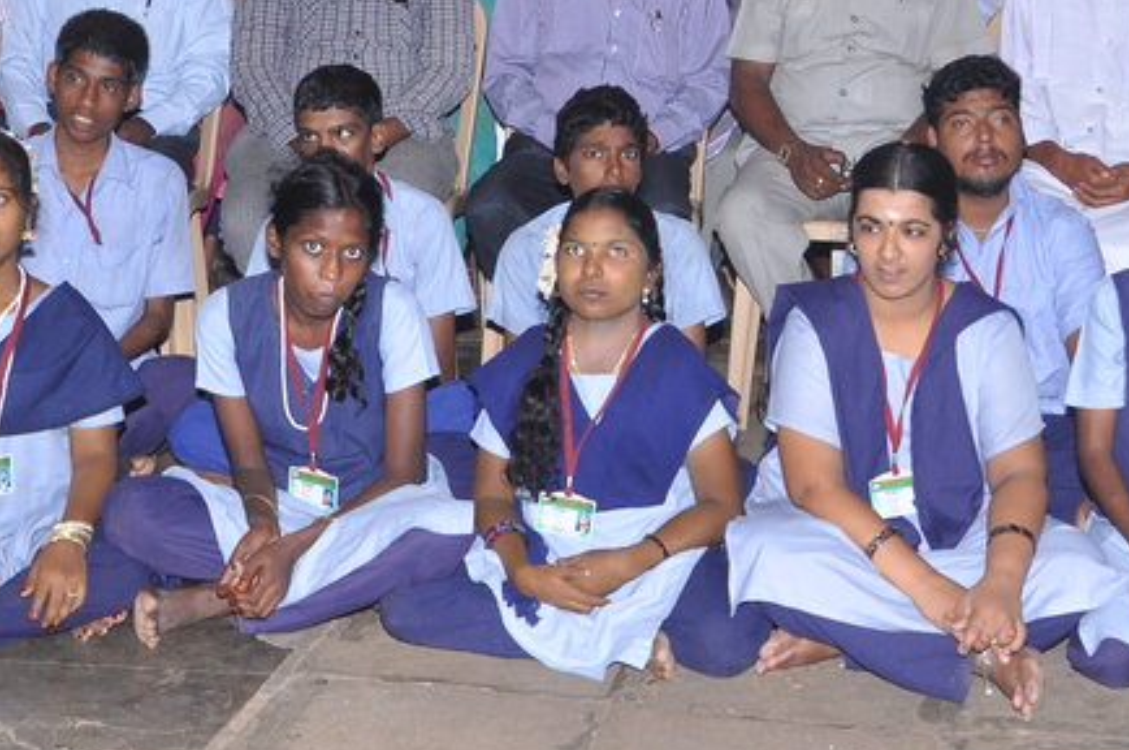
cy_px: 44
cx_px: 705
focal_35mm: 85
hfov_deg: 23.9
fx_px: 2662
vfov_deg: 15.8
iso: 640
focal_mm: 24
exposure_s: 1/125
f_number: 5.6
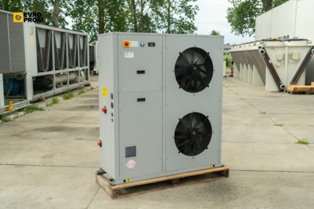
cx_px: 157
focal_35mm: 38
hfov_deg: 50.7
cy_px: 104
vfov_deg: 35.0
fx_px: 331
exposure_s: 1/250
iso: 250
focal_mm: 38
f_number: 4
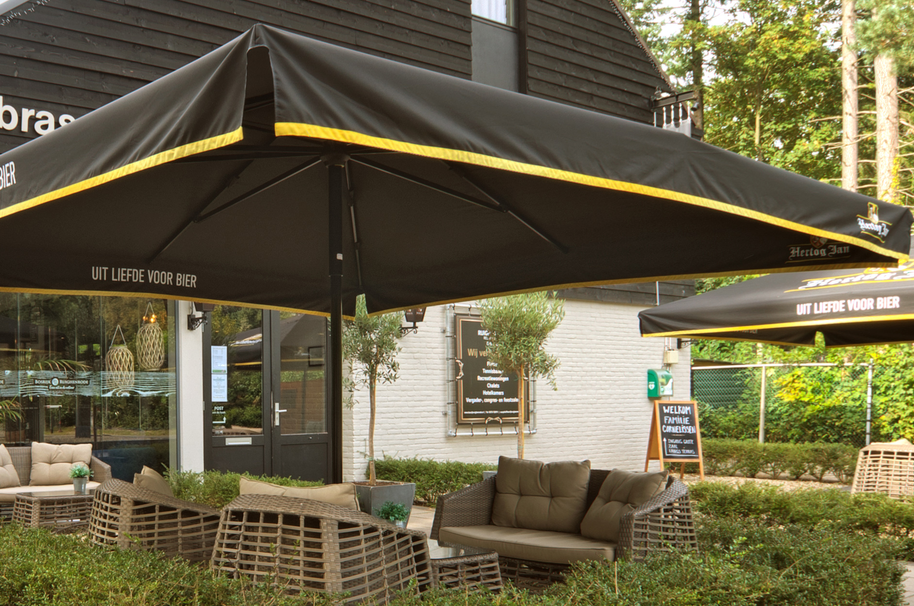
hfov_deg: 53.1
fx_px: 862
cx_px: 217
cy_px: 397
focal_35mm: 34
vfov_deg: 38.4
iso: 400
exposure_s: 1/20
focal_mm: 10
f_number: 8
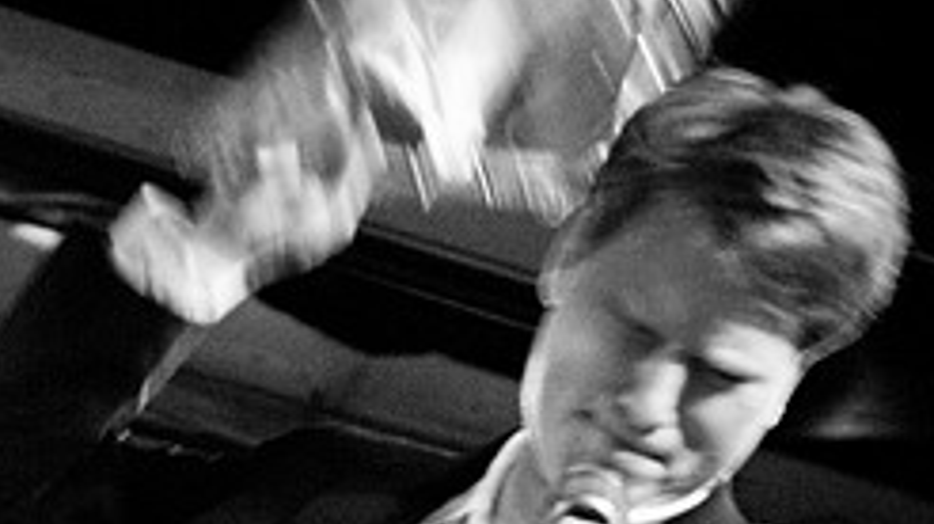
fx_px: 2747
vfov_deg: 10.7
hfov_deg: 19.2
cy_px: 625
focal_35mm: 111
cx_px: 273
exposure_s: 1/80
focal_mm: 30
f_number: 1.8
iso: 1000
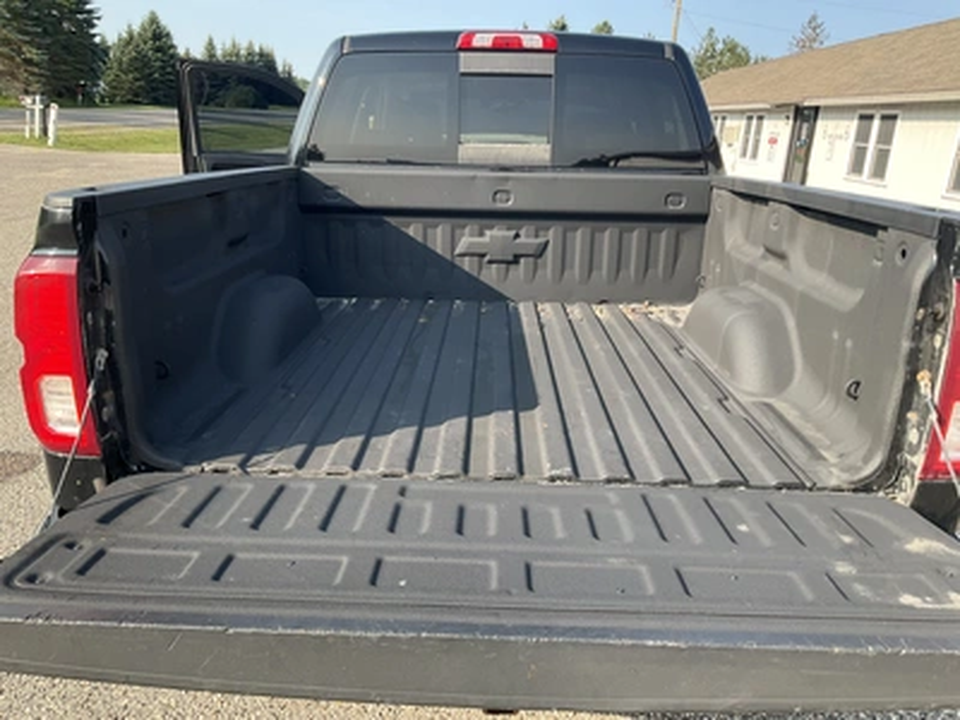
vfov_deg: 48.2
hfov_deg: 61.7
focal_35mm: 29
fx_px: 804
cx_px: 480
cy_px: 360
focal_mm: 3
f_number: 1.8
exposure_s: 1/316
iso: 25
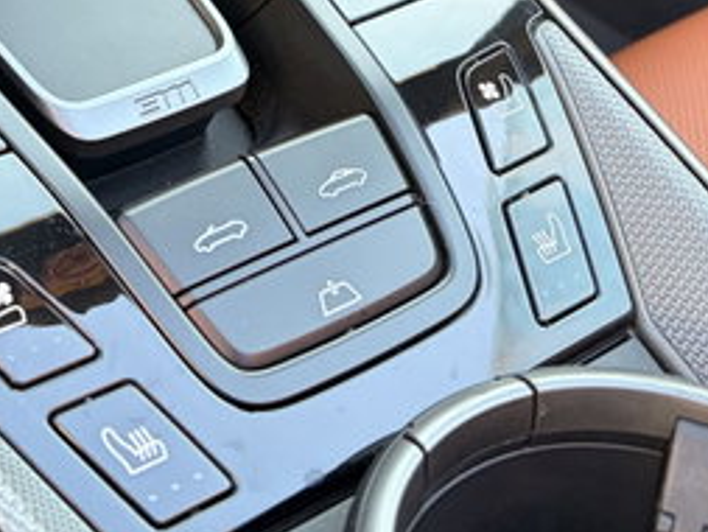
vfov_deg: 17.4
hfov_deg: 24.1
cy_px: -182
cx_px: 81
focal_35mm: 79
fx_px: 1617
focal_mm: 5.96
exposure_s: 1/100
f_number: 1.6
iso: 125
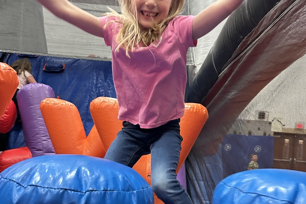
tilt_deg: -3.1
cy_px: 153
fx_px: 315
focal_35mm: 37
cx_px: 153
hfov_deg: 51.9
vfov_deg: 35.2
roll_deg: -3.0
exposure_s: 1/60
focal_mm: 5.7
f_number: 1.5
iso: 500
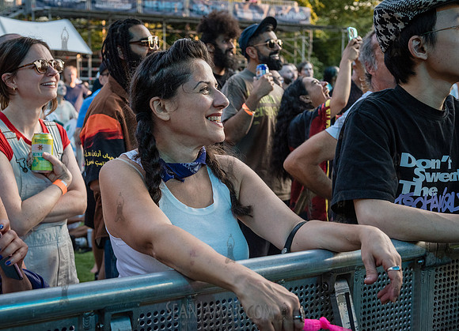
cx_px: 198
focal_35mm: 49
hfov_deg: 39.5
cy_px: 157
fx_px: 637
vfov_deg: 29.2
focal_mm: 44
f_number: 4.5
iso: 2000
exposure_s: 1/500
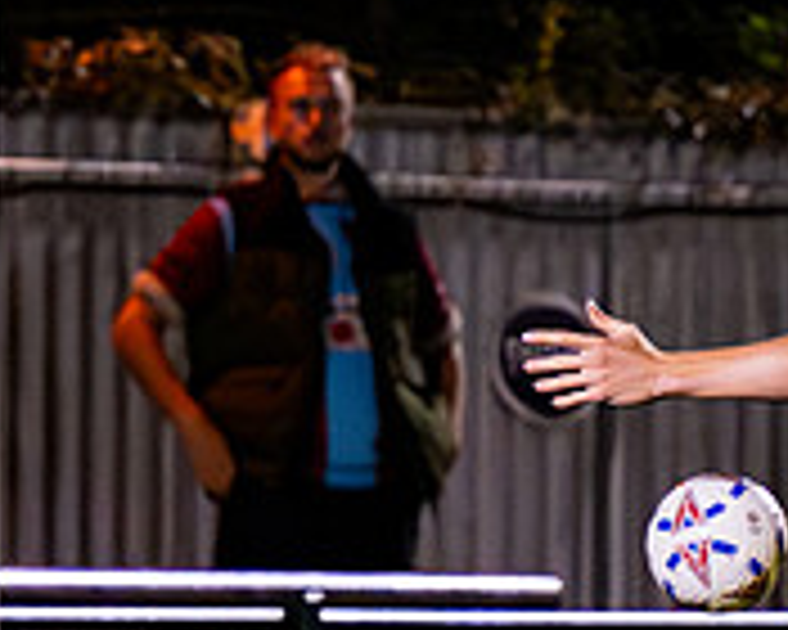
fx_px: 24651
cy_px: 1192
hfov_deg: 1.8
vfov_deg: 1.5
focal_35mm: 1057
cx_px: -145
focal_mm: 140
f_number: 2.8
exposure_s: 1/1250
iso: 6400
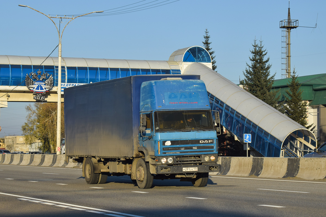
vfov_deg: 16.6
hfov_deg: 24.6
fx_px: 747
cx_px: 163
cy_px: 108
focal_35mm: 82
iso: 200
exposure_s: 1/1000
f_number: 7.1
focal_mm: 55
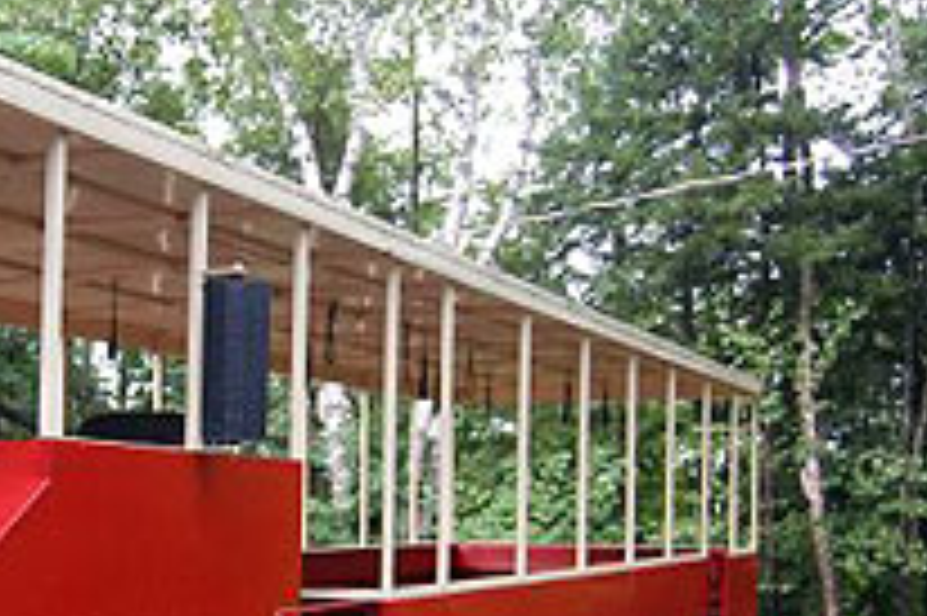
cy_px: 495
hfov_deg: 32.9
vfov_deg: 22.6
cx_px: 176
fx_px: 1518
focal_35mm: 59
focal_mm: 18
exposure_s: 1/60
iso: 400
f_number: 4
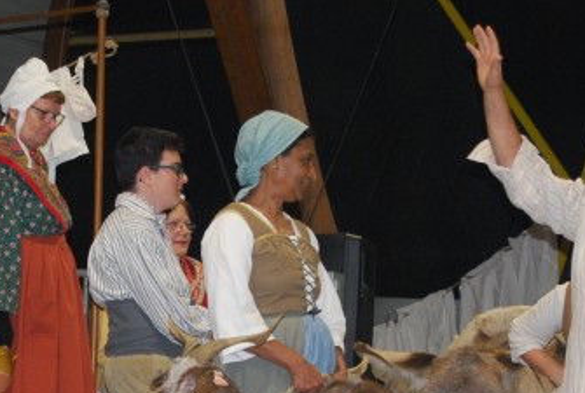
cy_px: 312
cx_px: 231
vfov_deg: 11.0
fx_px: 2039
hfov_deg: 16.3
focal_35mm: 125
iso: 720
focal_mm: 35
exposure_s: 1/60
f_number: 5.3
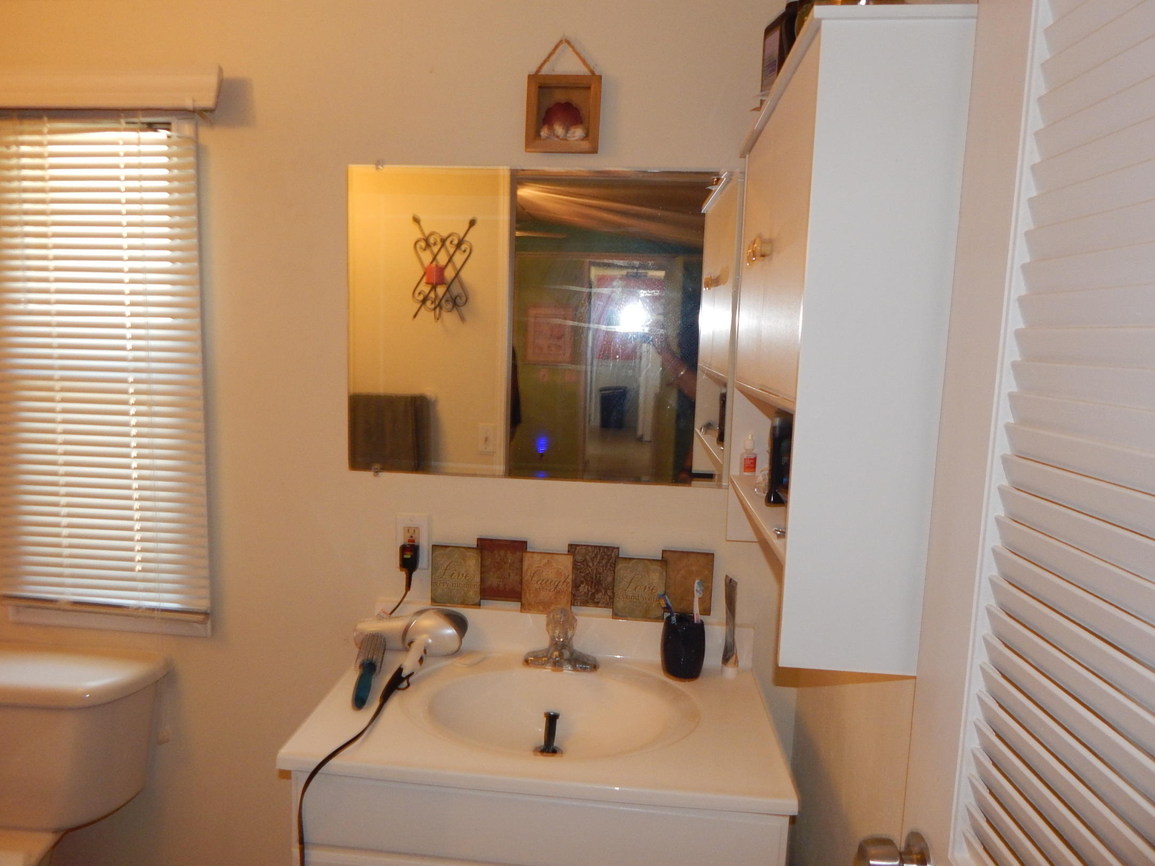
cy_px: 446
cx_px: 554
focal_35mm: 23
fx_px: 767
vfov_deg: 58.9
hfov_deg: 73.9
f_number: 3
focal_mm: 4
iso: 200
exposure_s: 1/30
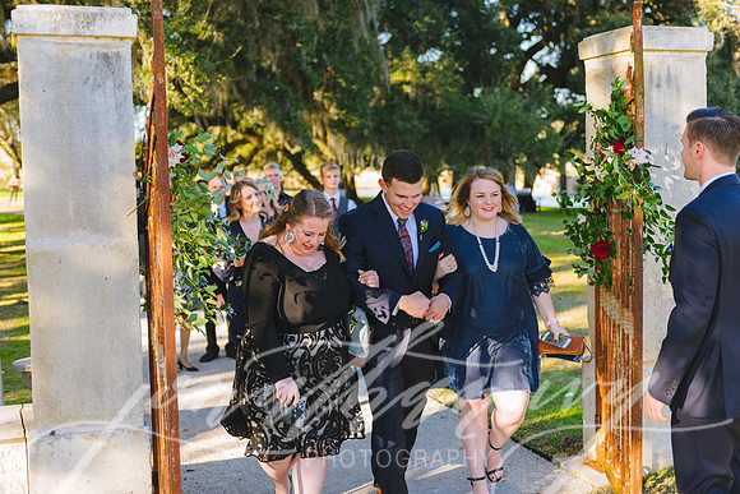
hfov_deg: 41.1
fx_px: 987
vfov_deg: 28.1
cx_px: 370
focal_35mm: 48
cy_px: 247
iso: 200
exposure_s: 1/500
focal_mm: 48
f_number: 2.8
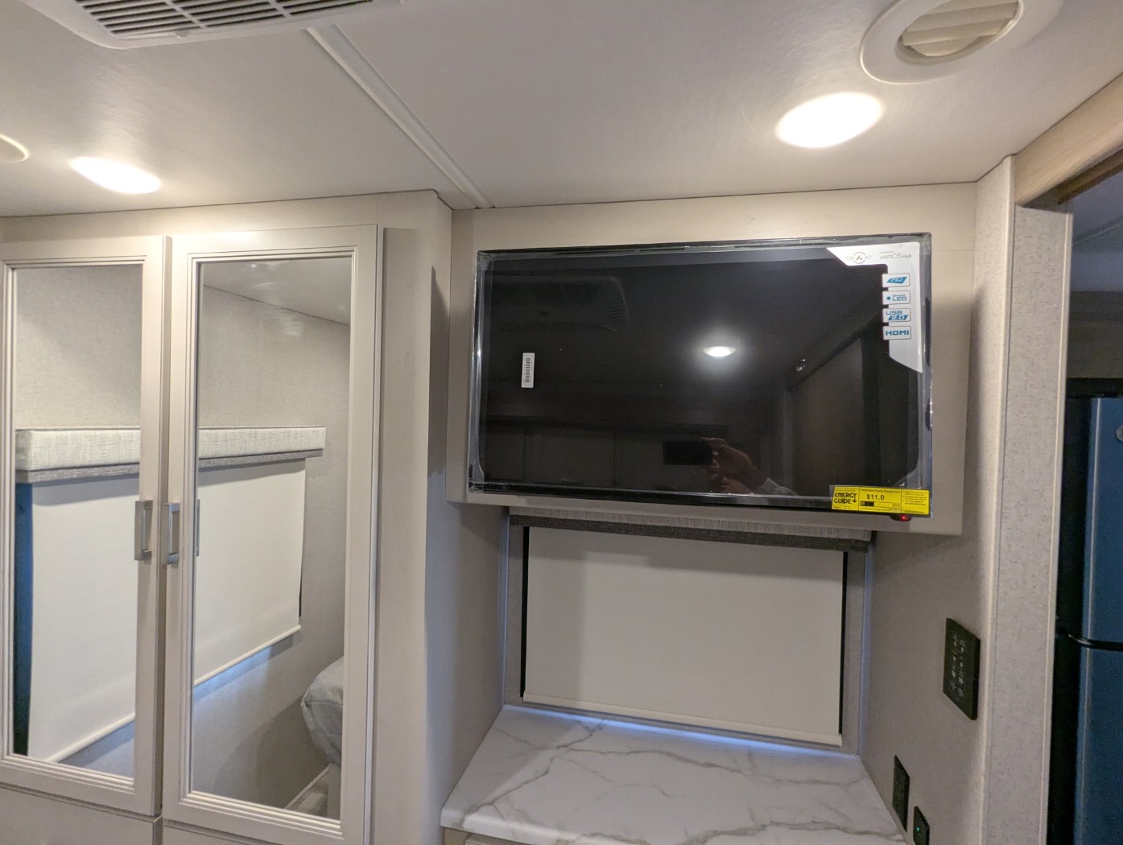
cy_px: 422
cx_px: 562
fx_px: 520
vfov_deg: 78.2
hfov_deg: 94.4
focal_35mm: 16
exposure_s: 1/63.5
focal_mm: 2.35
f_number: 2.2
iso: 141
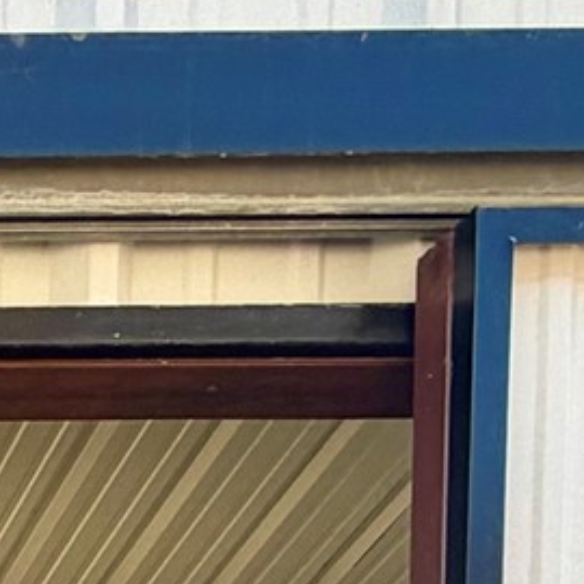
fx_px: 1794
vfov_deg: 12.9
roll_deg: +0.8
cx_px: -651
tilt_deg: -3.8
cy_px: 1495
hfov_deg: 14.6
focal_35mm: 94
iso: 50
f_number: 2.2
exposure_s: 1/285
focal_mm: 2.22
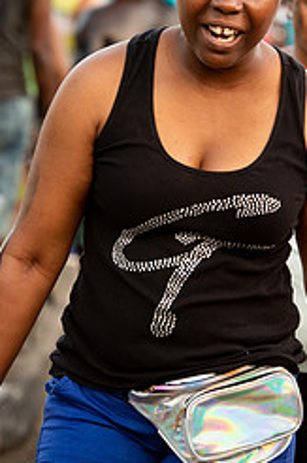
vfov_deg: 8.3
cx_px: 216
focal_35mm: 247
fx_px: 3173
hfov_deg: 5.5
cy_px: 169
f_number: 5
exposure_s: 1/200
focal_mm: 135
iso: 800
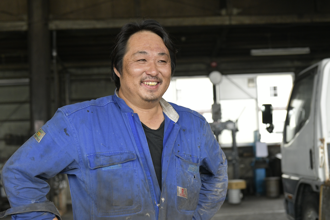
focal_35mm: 55
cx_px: 165
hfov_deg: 36.2
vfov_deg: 24.6
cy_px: 110
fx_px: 504
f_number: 3.5
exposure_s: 1/1600
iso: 2500
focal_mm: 55
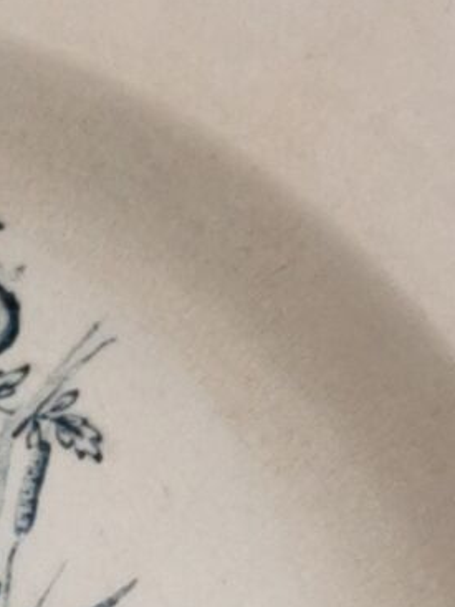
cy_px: 930
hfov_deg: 5.9
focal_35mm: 251
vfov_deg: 7.7
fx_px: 4401
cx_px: -205
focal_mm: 5.58
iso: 100
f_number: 1.8
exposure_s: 1/100
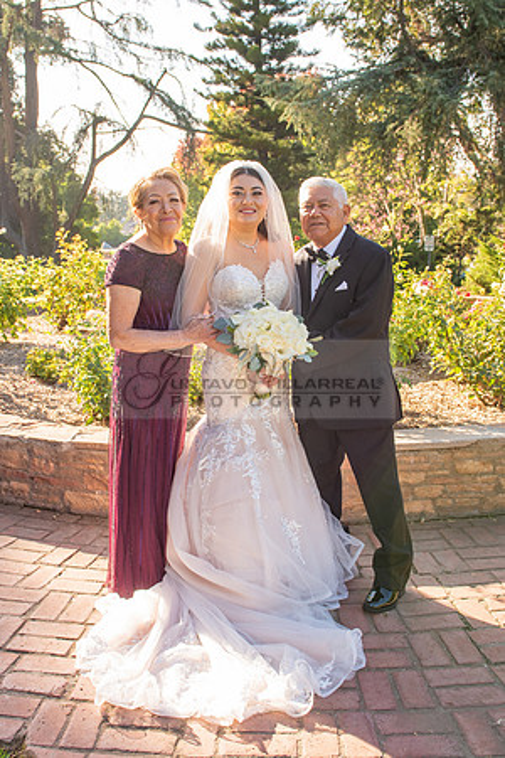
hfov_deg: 31.8
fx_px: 886
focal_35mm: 42
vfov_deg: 46.3
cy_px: 349
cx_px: 250
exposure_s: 1/250
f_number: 5.6
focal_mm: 26
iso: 200
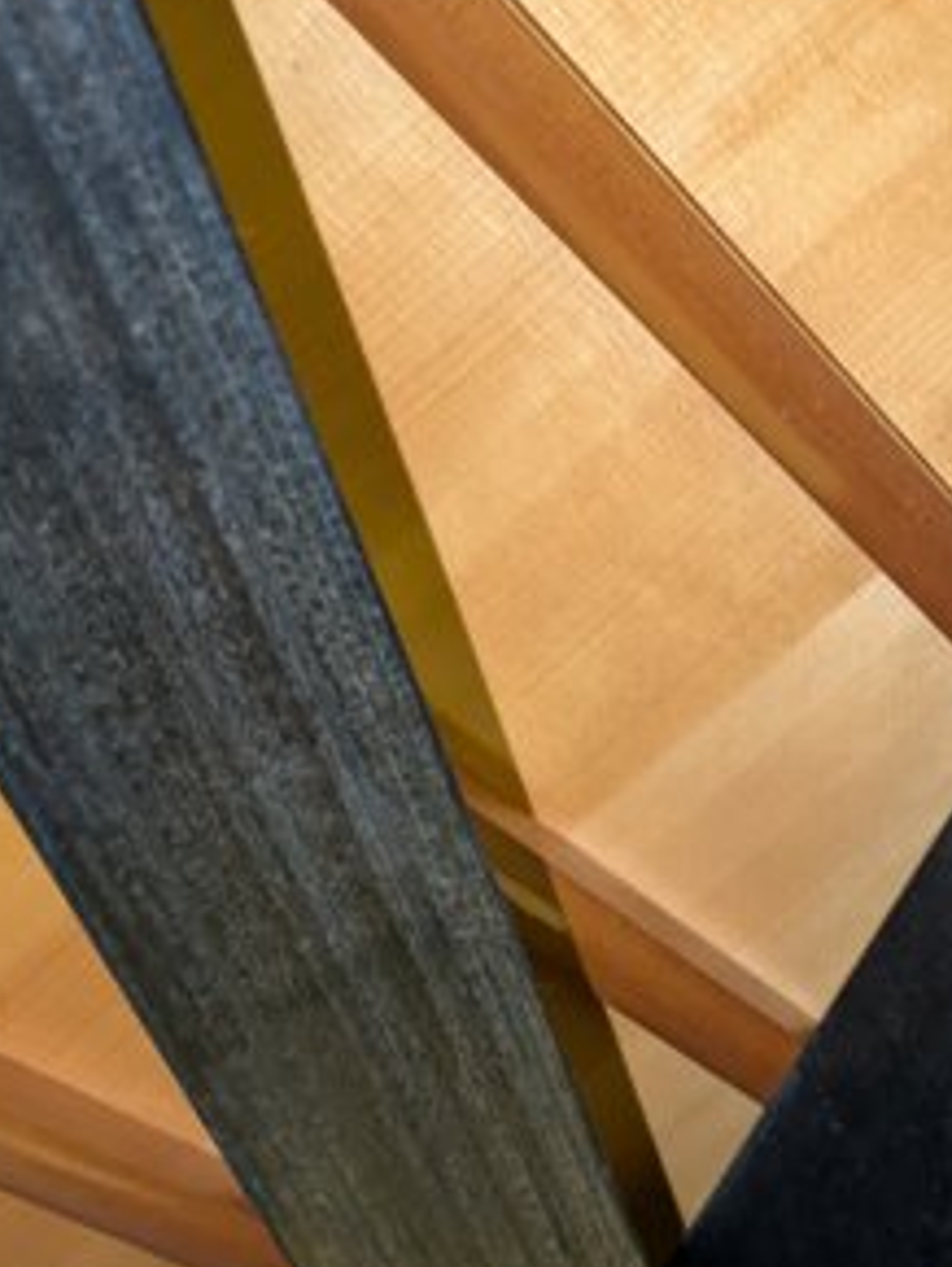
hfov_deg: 23.3
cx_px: 775
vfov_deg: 31.2
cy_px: 599
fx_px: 2270
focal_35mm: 62
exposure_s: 1/24
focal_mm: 5.43
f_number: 1.89
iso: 960
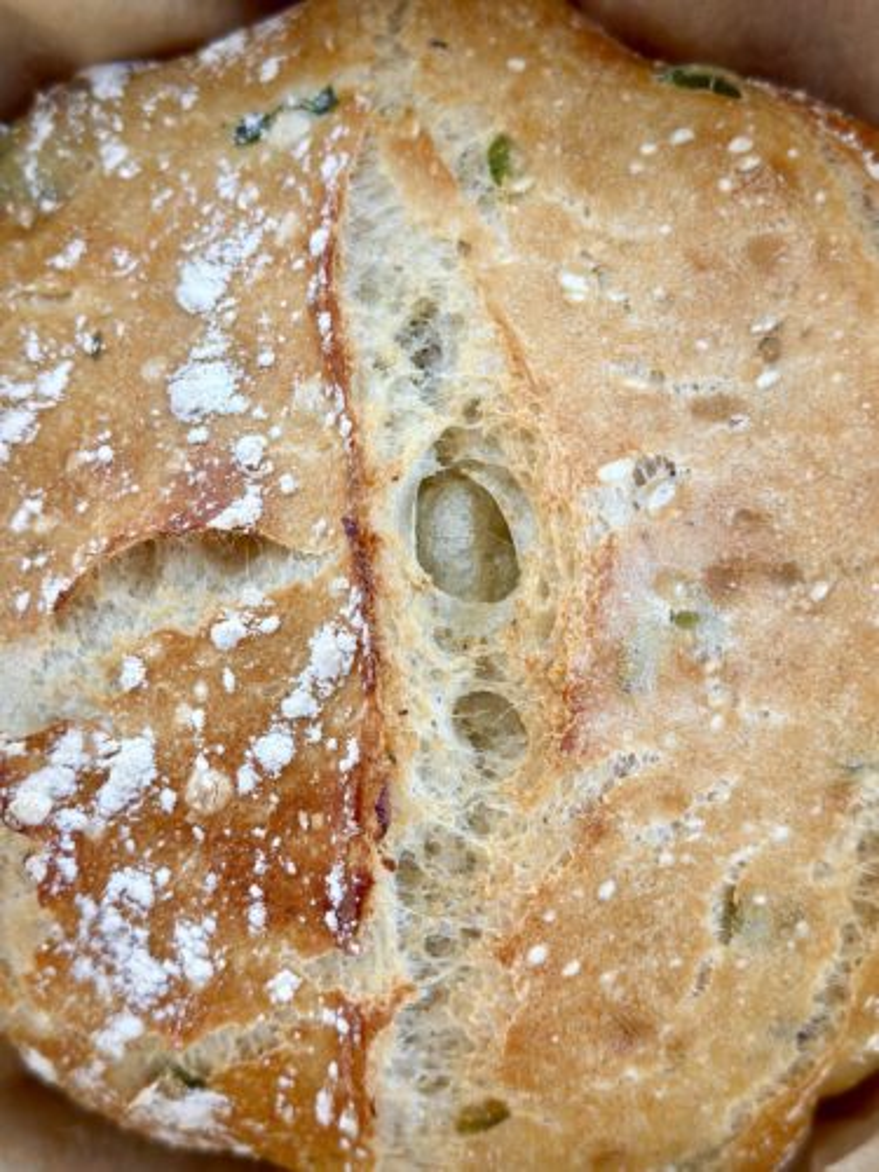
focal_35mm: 48
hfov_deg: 30.3
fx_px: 1625
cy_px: 586
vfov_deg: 39.7
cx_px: 440
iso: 125
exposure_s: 1/109
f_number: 1.78
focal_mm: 6.86
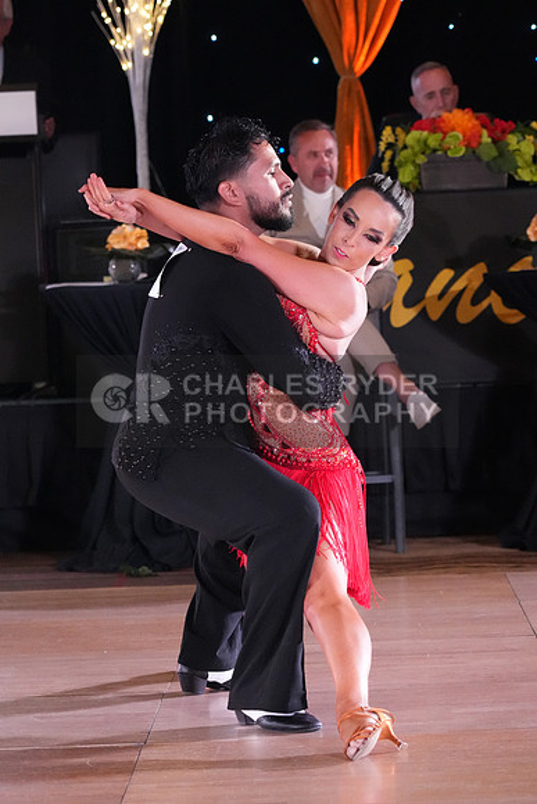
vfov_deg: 13.1
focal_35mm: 157
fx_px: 3511
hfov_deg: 8.7
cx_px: 268
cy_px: 402
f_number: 4.5
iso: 8000
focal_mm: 105
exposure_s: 1/400
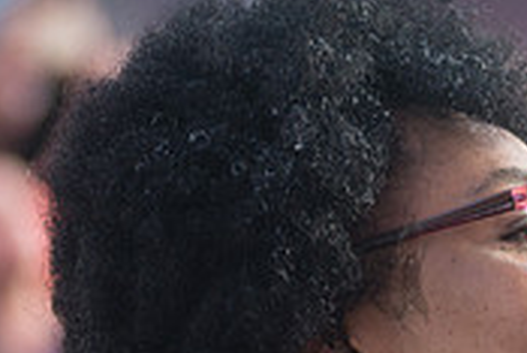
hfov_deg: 6.2
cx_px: 410
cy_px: 557
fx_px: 4864
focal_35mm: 332
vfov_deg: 4.1
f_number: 3.2
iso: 640
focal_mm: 100
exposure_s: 1/200
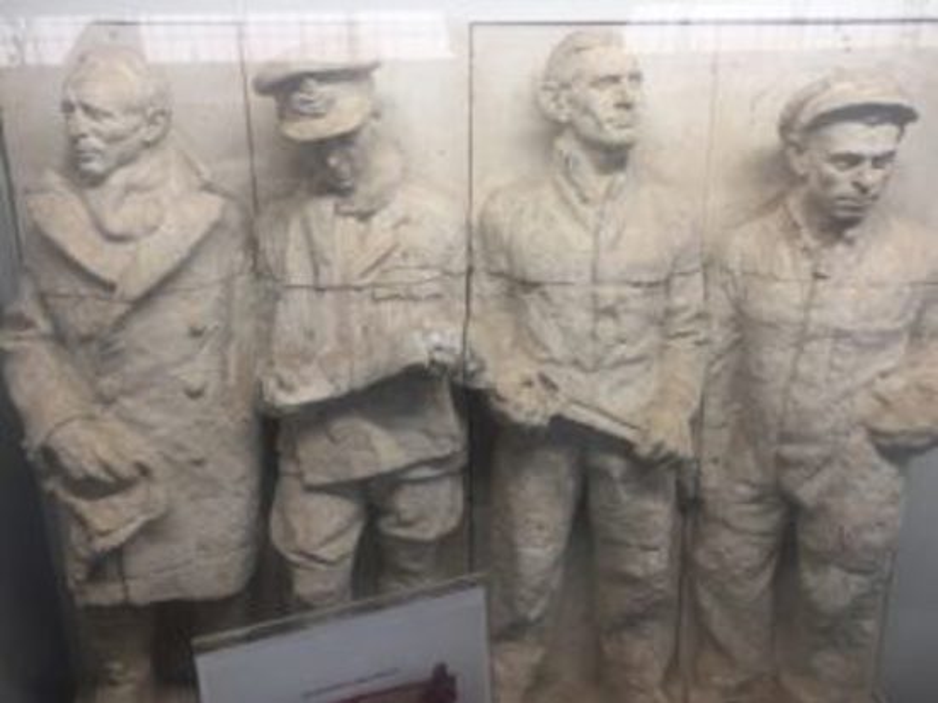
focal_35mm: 29
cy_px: 352
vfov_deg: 48.2
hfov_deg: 61.7
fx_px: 786
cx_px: 469
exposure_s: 1/50
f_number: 2.2
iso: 32
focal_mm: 4.15
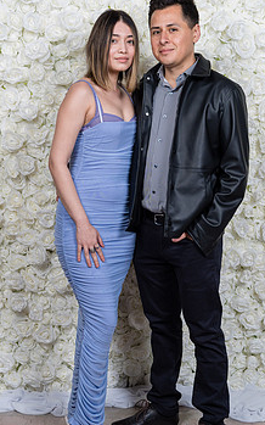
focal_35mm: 67
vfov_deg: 30.6
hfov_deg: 19.4
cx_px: 141
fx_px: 775
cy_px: 202
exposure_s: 1/200
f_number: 5.6
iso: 500
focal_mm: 51
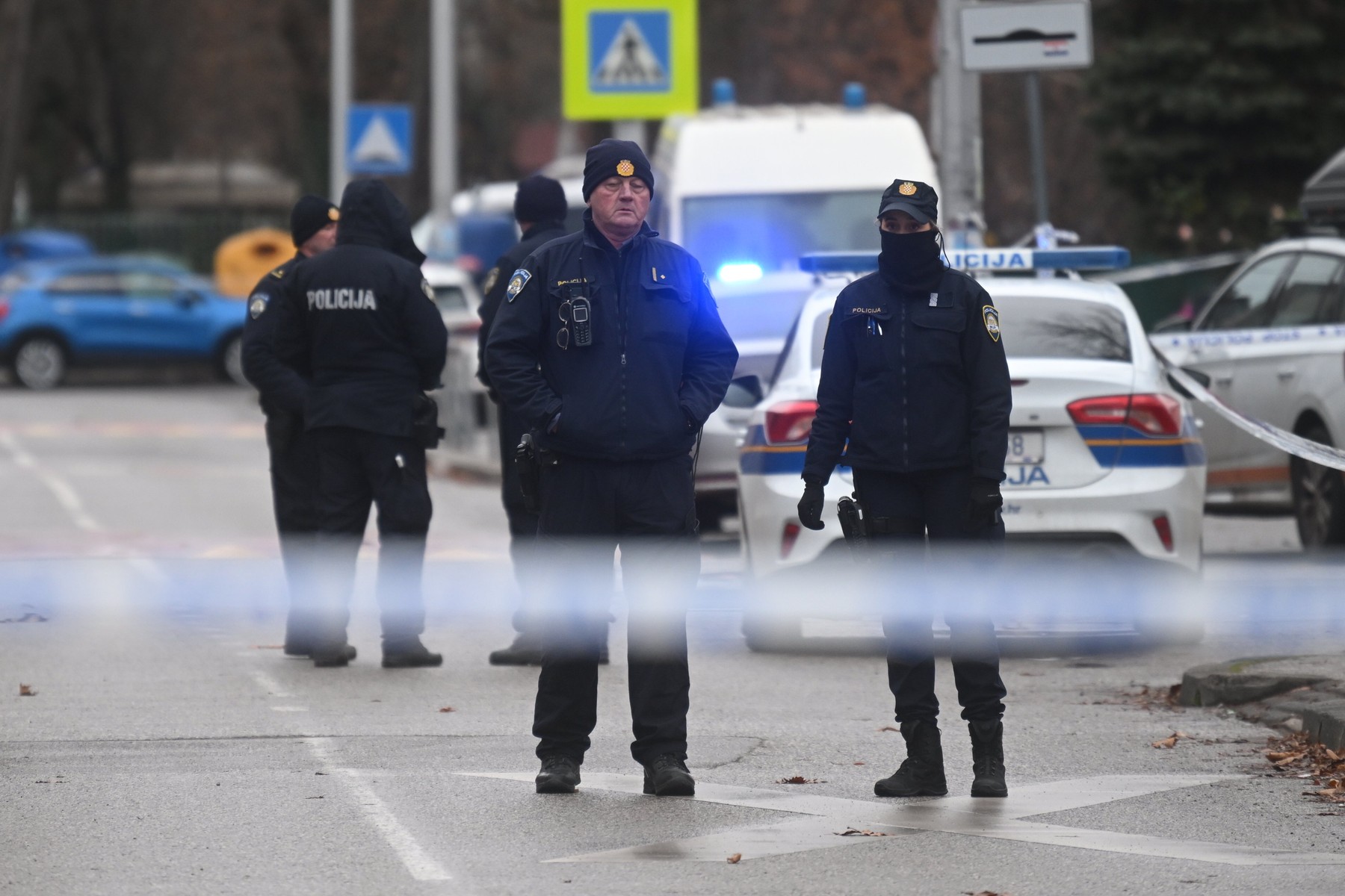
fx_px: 10460
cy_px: 448
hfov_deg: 7.4
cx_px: 672
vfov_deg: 4.9
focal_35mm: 280
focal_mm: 280
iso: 800
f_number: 4
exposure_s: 1/320
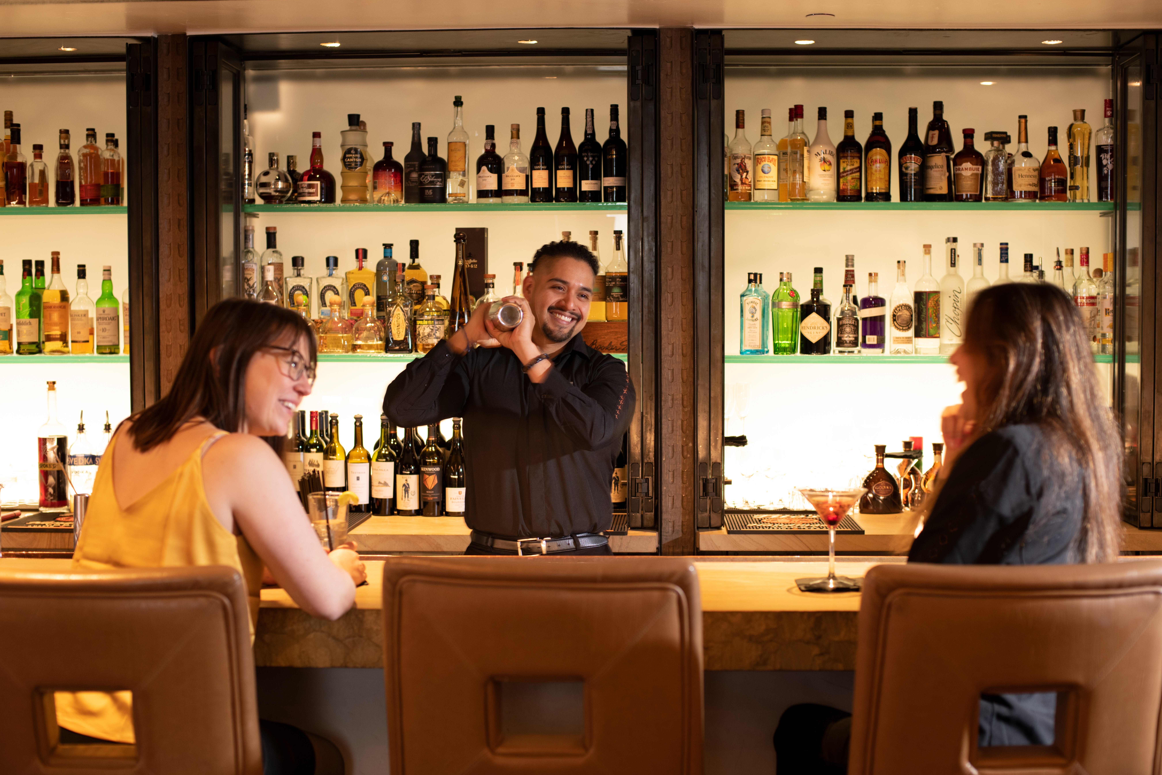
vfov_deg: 26.5
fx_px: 1646
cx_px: 584
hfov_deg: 38.9
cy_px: 384
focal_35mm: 51
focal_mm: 50
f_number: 4
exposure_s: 1/20
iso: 400
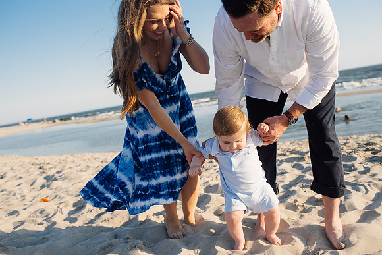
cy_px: 128
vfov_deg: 37.9
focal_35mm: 35
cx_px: 191
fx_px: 371
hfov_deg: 54.4
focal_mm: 35
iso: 160
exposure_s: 1/2000
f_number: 4
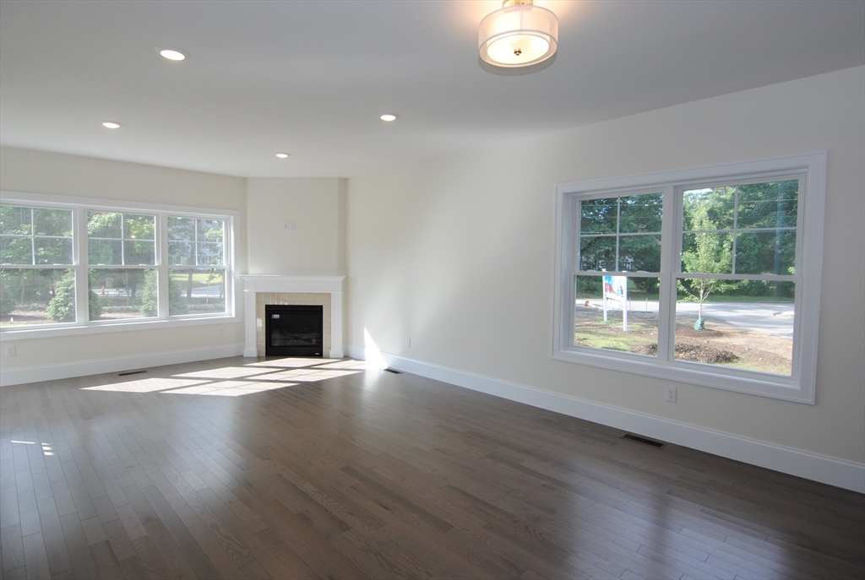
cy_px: 290
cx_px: 432
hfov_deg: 85.3
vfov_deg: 63.4
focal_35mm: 20
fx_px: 469
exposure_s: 1/125
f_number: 5.6
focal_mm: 13
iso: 200
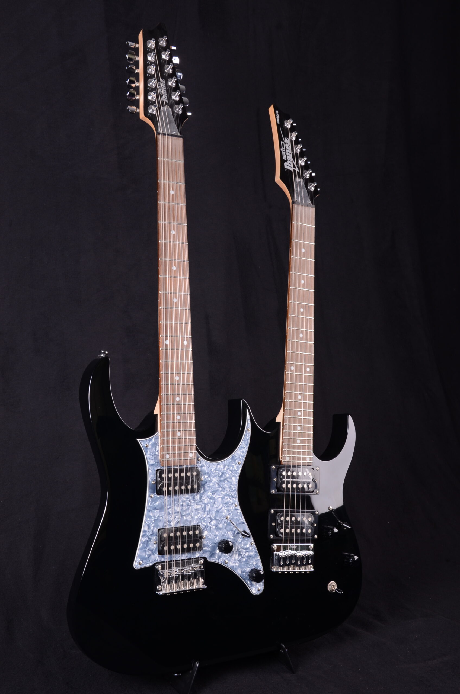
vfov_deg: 43.7
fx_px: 866
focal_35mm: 45
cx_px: 230
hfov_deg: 29.7
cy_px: 347
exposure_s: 1/200
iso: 200
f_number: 11
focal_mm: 30
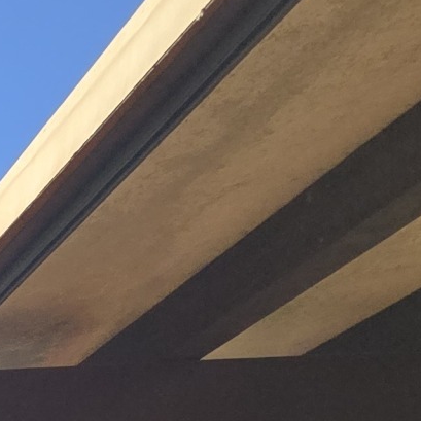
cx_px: -624
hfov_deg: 14.3
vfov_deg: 16.0
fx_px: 991
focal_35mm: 72
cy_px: 932
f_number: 2.2
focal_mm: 2.2
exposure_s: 1/1737
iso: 50
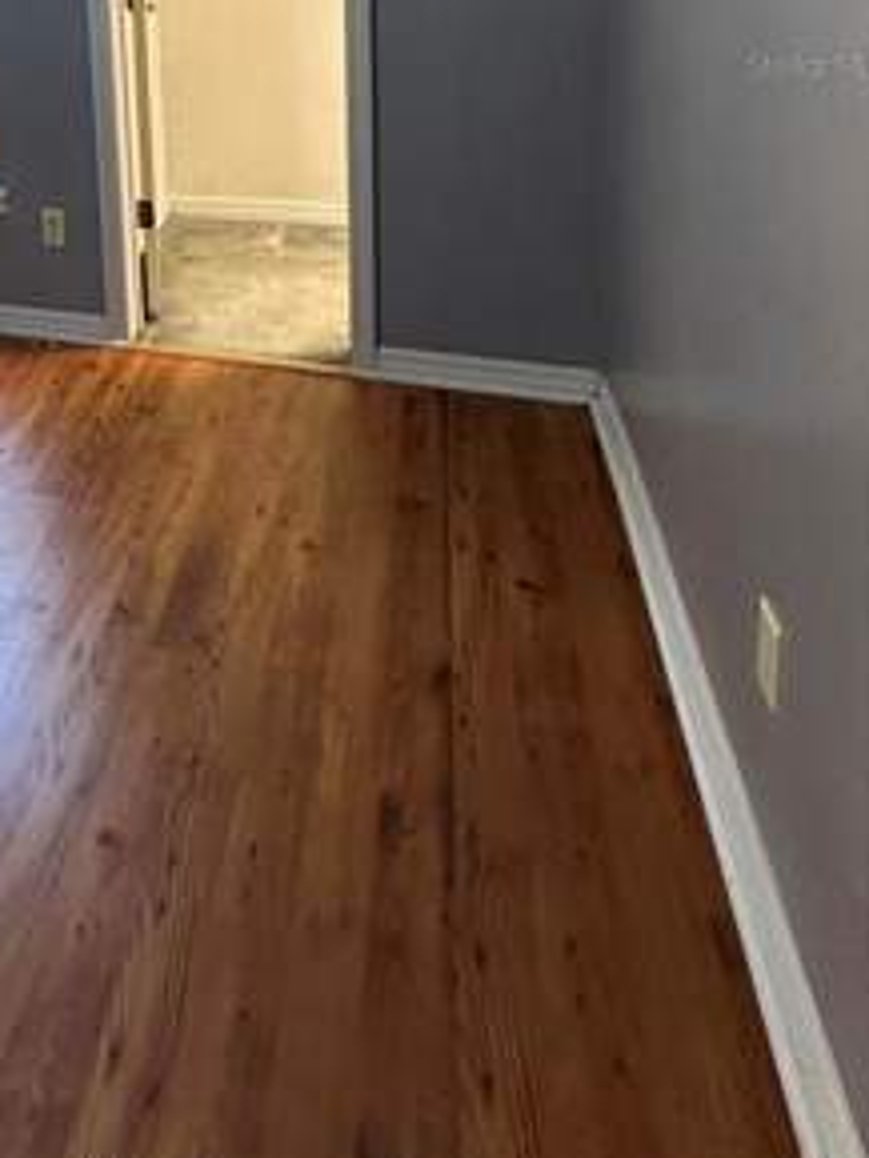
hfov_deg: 38.4
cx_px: -64
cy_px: 64
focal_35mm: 31
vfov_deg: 50.1
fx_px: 1037
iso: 250
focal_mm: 2.22
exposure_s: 1/60
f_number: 2.2
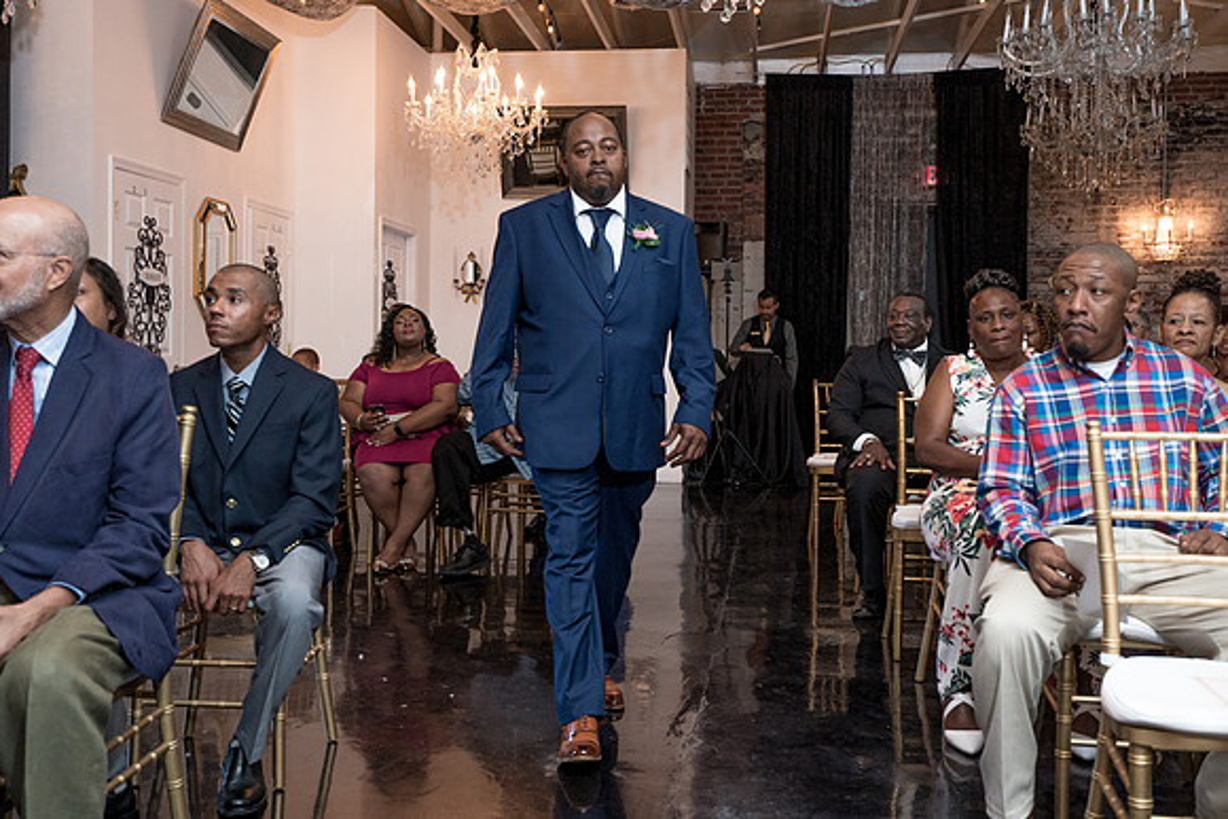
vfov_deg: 34.4
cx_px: 608
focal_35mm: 39
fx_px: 1321
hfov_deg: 49.9
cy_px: 363
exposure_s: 1/200
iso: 2000
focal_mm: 32
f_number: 4
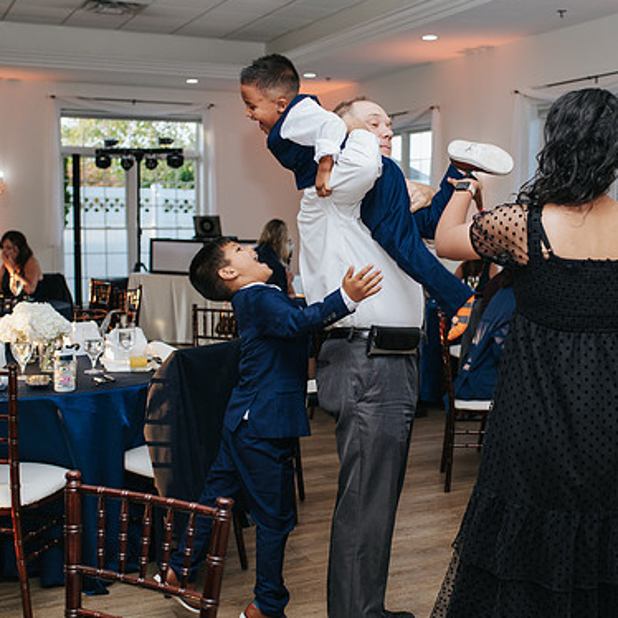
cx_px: 365
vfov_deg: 35.4
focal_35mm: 48
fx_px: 970
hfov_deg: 35.3
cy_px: 312
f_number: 3.2
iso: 800
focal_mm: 35
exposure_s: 1/200
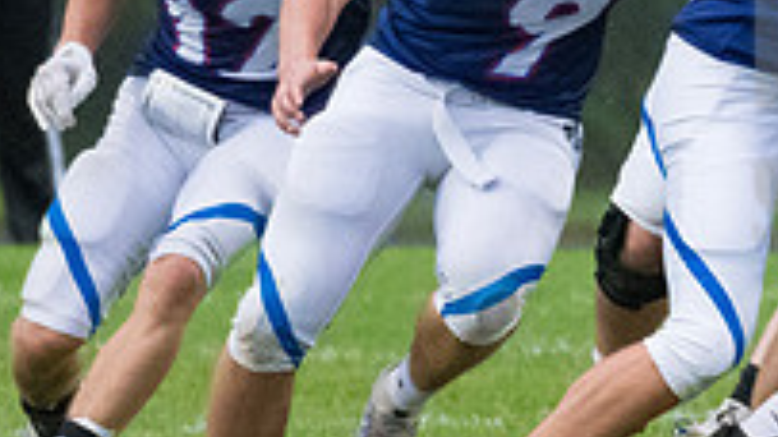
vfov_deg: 0.9
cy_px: 111
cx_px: 870
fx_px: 28725
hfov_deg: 1.6
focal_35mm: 1393
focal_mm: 310
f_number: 5.6
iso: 6400
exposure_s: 1/2000
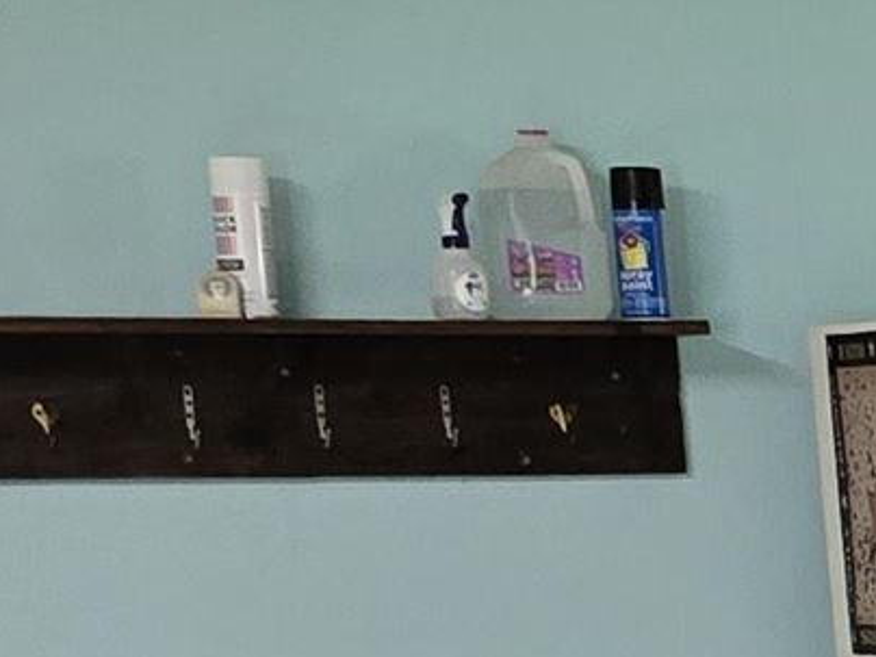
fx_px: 4429
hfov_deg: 9.5
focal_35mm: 175
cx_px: 2353
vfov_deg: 8.1
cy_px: 1262
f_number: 1.7
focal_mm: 6.3
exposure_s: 1/120
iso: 500
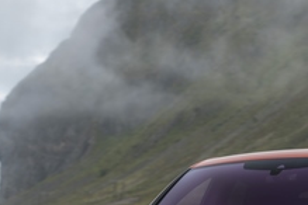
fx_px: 1557
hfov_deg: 11.2
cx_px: 328
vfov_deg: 7.5
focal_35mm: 182
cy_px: 249
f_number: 4
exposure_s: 1/15
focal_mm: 57
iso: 50
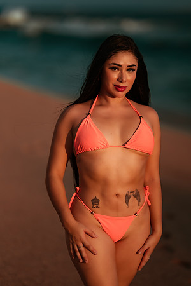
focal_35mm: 135
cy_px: 143
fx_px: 1074
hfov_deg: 10.2
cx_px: 96
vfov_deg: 15.2
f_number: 1.8
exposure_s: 1/6400
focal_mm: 135
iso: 100
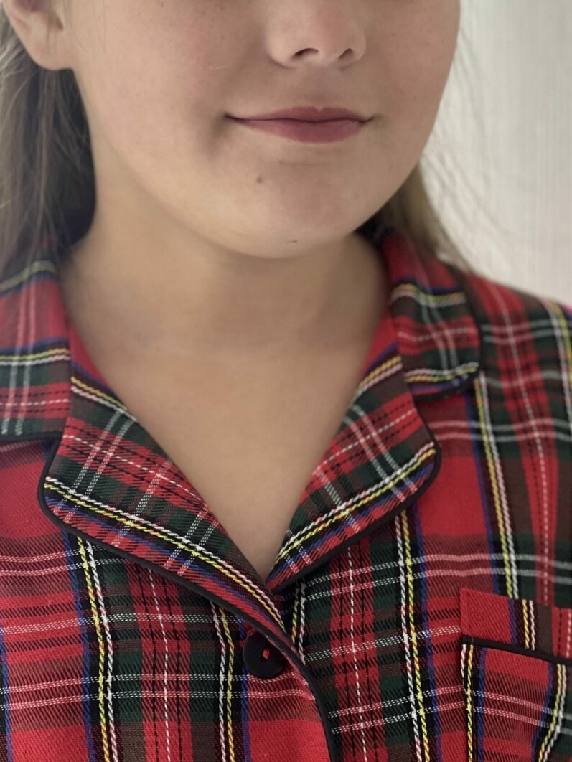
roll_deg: +0.3
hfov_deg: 12.8
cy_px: 189
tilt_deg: -6.2
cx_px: 345
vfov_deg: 16.9
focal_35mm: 116
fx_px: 2555
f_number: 2.8
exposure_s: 1/36
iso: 160
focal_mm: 9
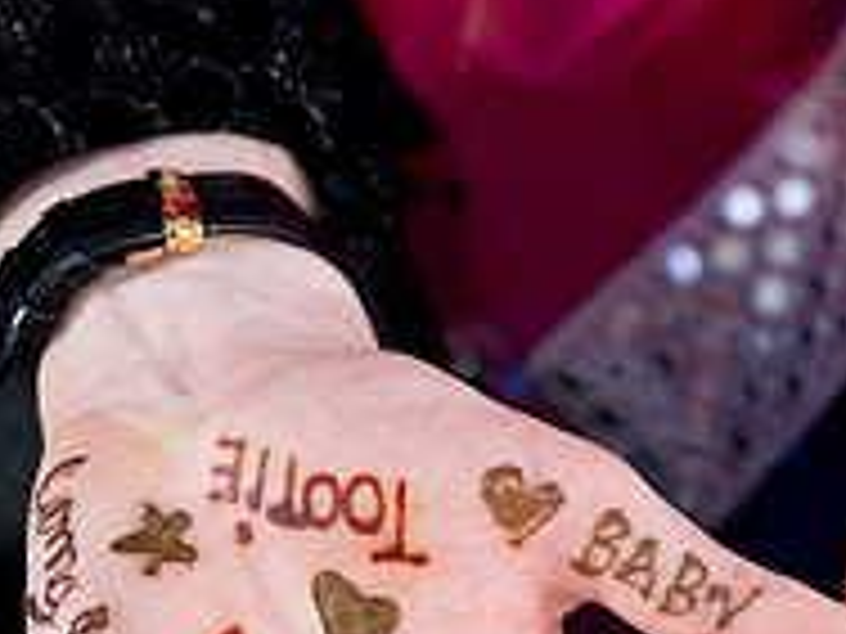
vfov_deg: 17.6
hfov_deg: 23.2
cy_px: 762
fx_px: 1955
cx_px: 891
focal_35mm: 80
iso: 1250
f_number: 2.8
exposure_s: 1/125
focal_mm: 27
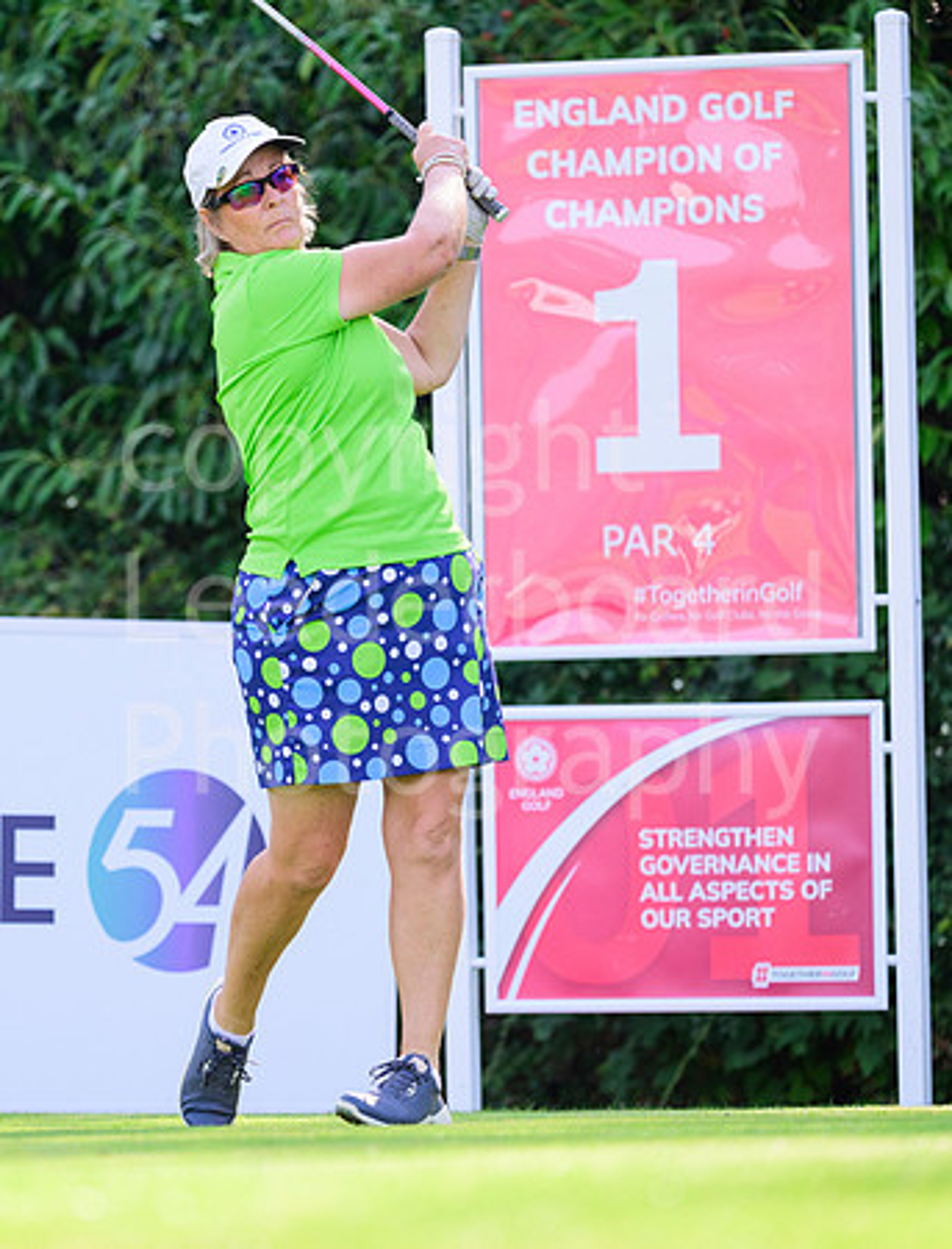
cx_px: 272
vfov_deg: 6.2
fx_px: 11450
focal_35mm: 315
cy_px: 624
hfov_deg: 4.8
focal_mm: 220
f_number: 5
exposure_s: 1/1600
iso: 1000
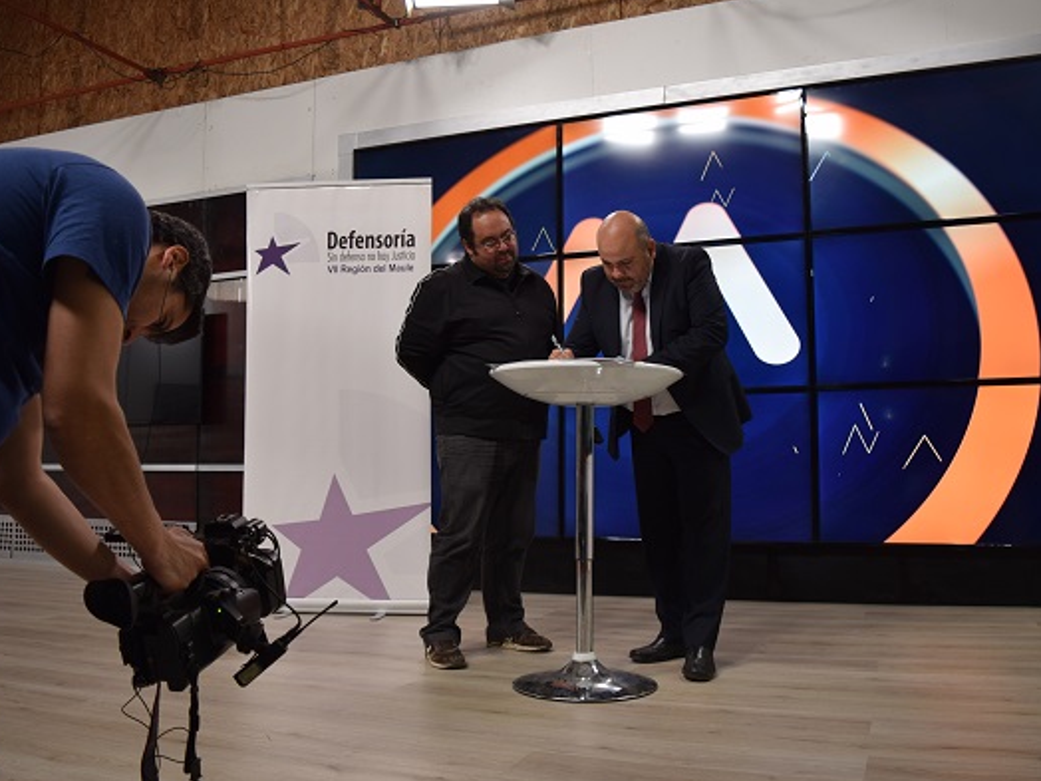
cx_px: 536
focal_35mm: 33
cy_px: 390
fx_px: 992
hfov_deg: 55.3
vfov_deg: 42.9
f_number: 4
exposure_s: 1/60
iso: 400
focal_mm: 20
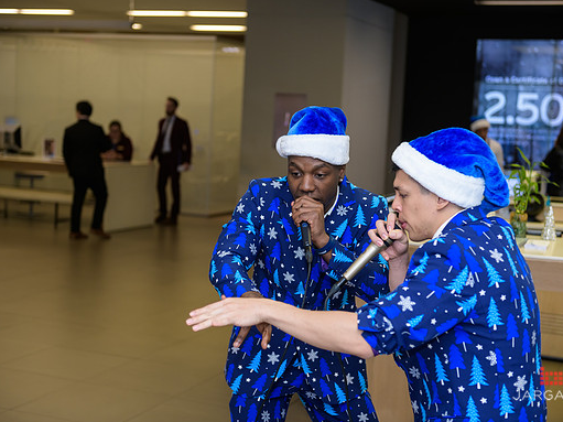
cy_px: 211
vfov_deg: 24.4
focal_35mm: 60
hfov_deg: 32.2
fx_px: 976
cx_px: 299
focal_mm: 55
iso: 400
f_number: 3.2
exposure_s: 1/125
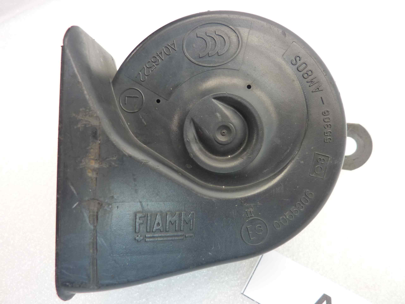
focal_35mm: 25
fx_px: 292
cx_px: 202
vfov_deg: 54.9
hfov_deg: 69.4
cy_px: 152
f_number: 3.3
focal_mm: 4.1
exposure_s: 1/8
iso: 125
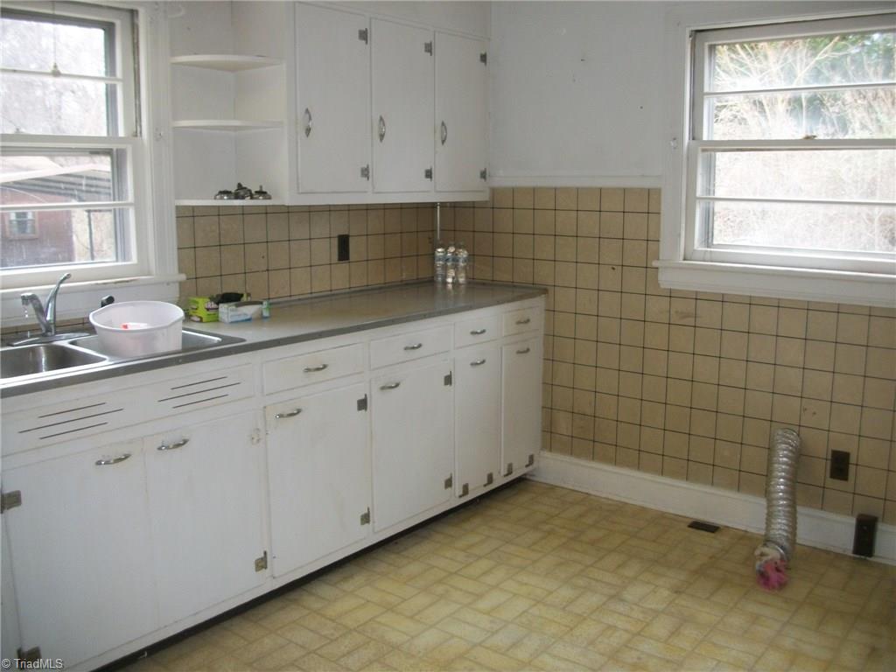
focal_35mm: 32
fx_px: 828
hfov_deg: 56.8
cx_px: 448
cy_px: 336
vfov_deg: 44.2
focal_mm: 5.7
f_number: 2.9
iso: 160
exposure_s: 1/60
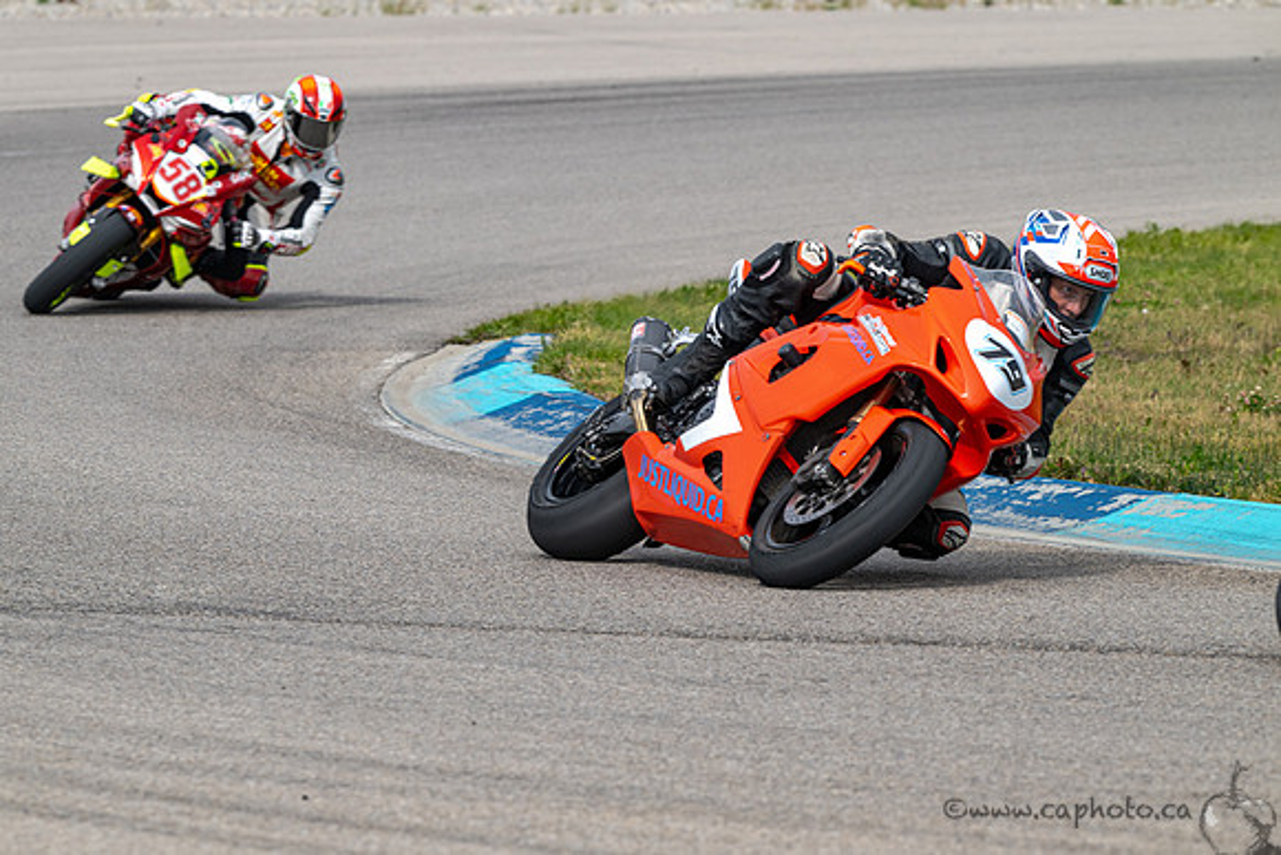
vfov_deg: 4.2
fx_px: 11586
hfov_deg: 6.3
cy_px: 391
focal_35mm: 326
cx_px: 586
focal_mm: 300
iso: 280
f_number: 9
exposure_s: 1/800
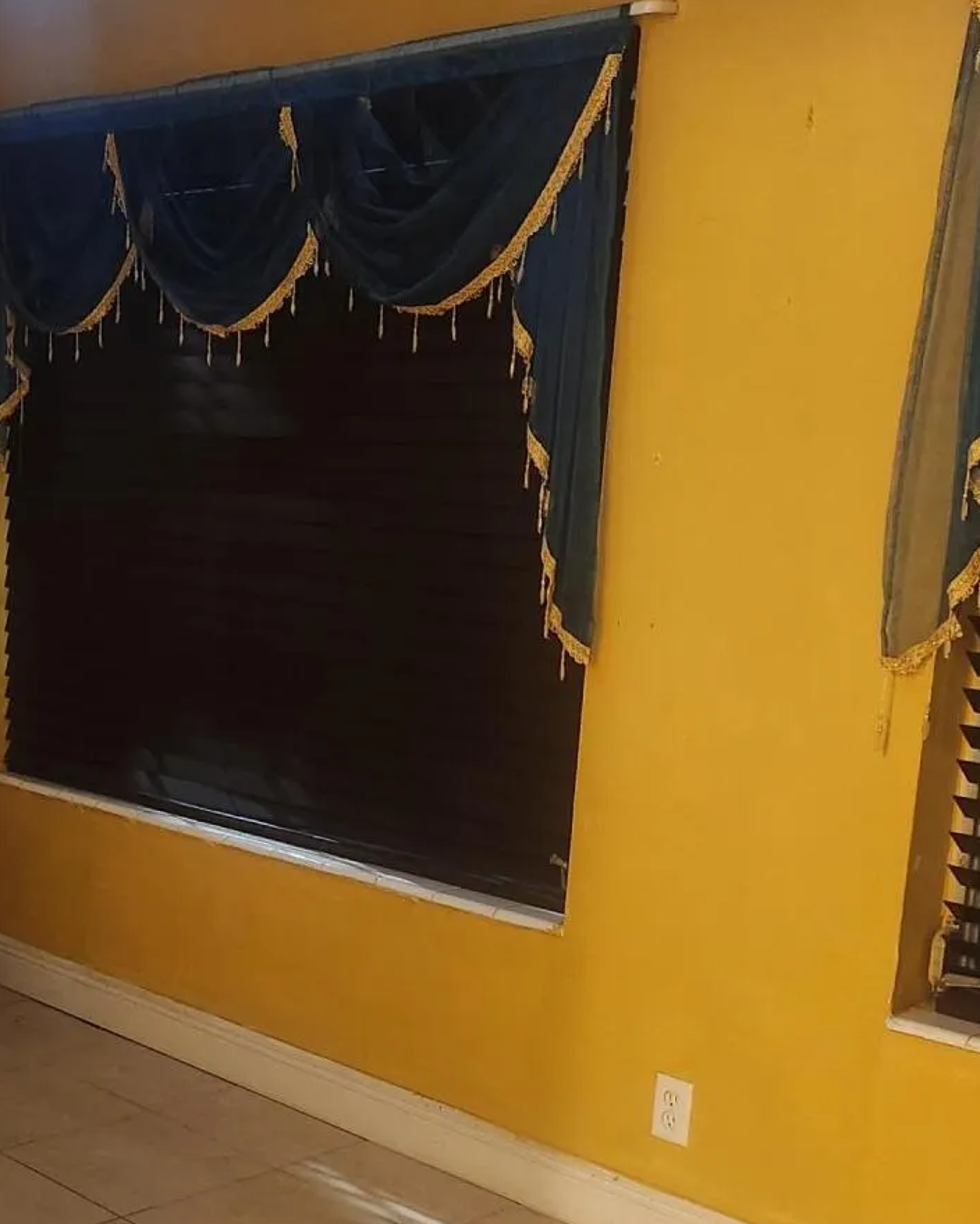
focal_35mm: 51
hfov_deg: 28.7
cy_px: 847
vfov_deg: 36.2
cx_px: 124
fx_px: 1849
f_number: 1.8
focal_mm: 5.4
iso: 500
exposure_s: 1/24
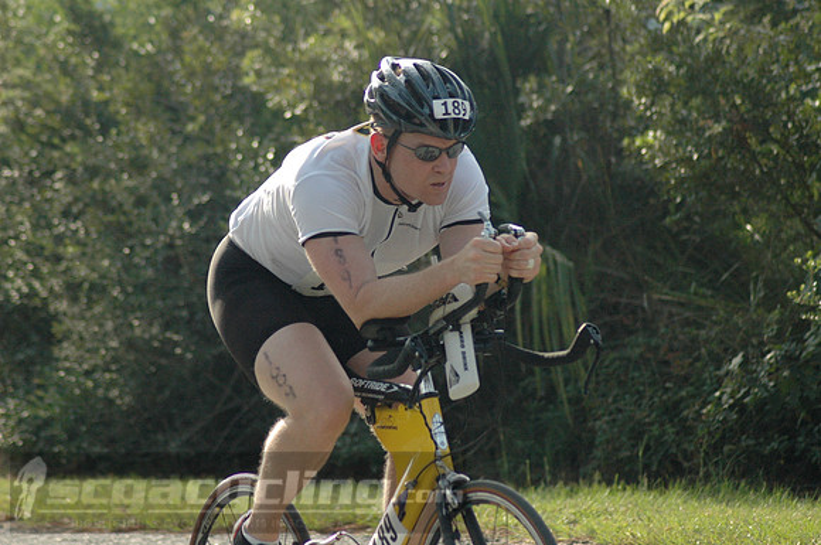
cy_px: 272
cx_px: 410
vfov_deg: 6.8
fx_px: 4612
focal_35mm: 202
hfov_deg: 10.2
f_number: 4.5
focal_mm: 135
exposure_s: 1/1600
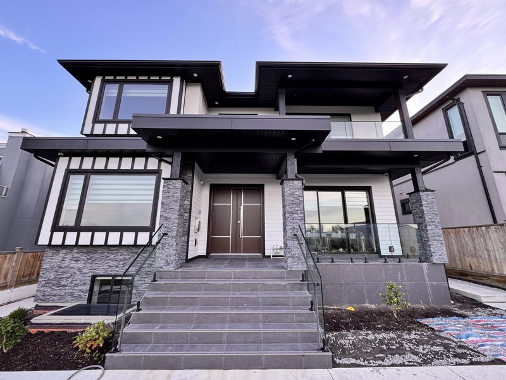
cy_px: 190
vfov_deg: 85.7
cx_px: 253
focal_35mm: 14
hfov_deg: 102.1
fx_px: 205
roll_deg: +0.8
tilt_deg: +12.7
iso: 250
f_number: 2.2
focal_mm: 2.22
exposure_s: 1/99
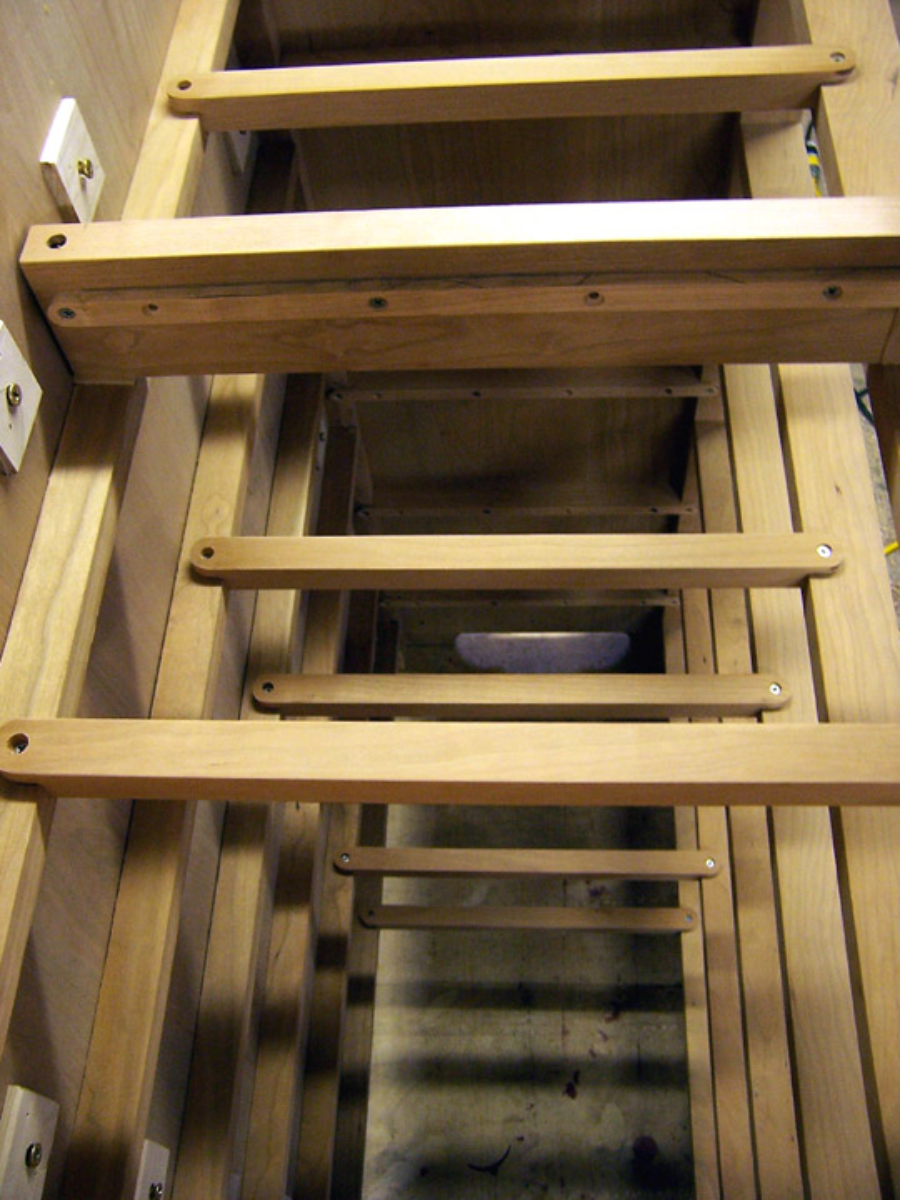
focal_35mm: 33
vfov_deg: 55.4
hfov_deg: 42.9
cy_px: 600
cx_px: 450
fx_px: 1144
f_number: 3.4
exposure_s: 1/10
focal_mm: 5.5
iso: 140
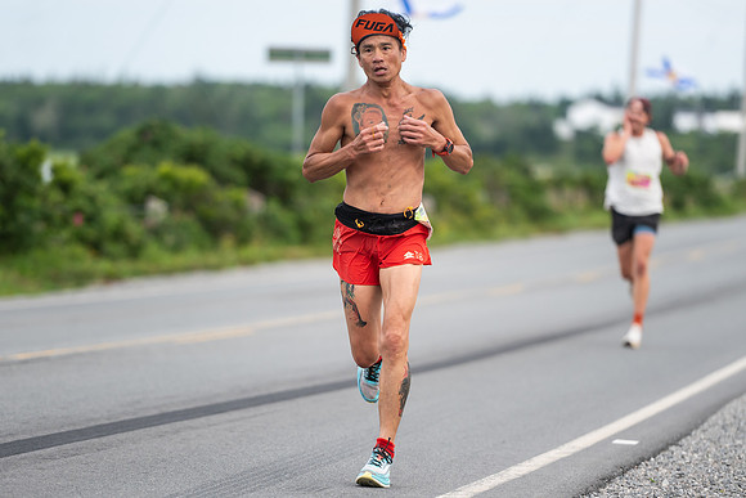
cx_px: 351
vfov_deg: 5.9
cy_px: 261
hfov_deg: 8.8
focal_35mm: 234
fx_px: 4848
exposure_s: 1/800
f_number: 4
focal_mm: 200
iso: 500
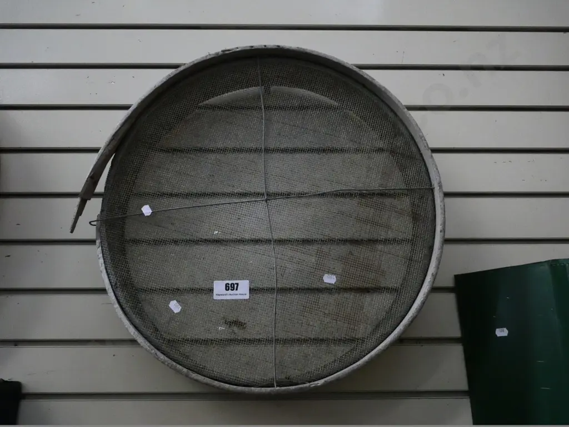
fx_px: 493
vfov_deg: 46.8
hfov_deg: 60.0
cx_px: 284
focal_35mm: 30
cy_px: 214
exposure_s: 1/400
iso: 6400
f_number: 5.6
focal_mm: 15
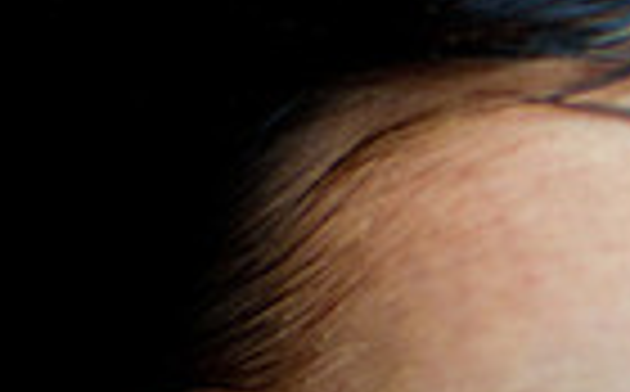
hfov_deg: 9.1
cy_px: 633
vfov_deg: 5.8
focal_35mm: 222
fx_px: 3808
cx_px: 1066
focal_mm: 35
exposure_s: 1/50
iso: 100
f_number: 1.8
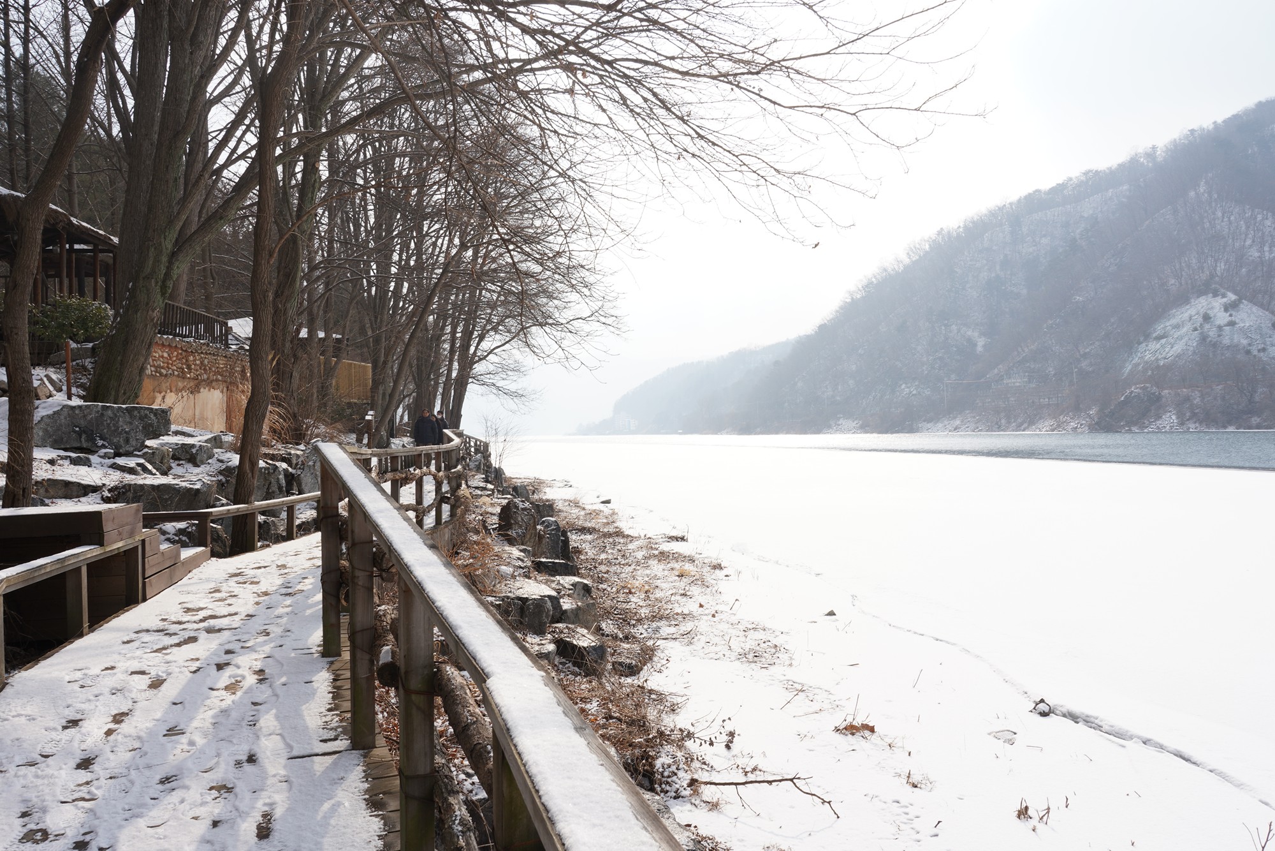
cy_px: 426
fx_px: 1027
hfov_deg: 63.7
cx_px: 638
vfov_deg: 45.0
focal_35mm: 29
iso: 160
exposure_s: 1/100
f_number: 16
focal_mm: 29
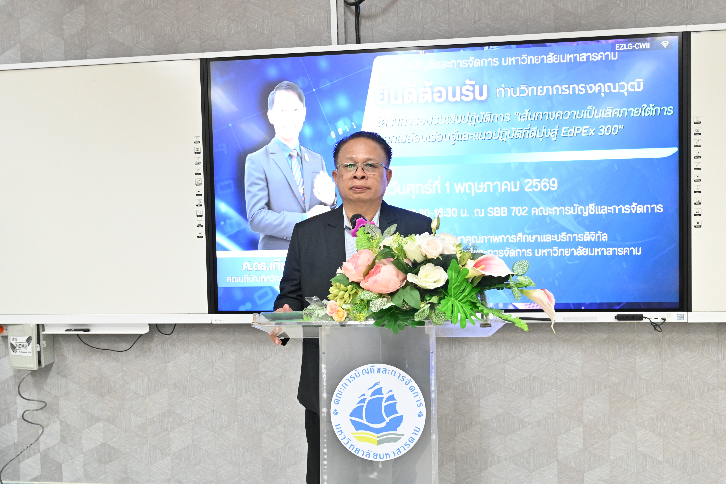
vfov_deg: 39.9
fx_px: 665
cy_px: 242
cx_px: 363
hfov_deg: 57.2
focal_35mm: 33
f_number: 5.6
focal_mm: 33
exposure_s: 1/80
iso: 5000
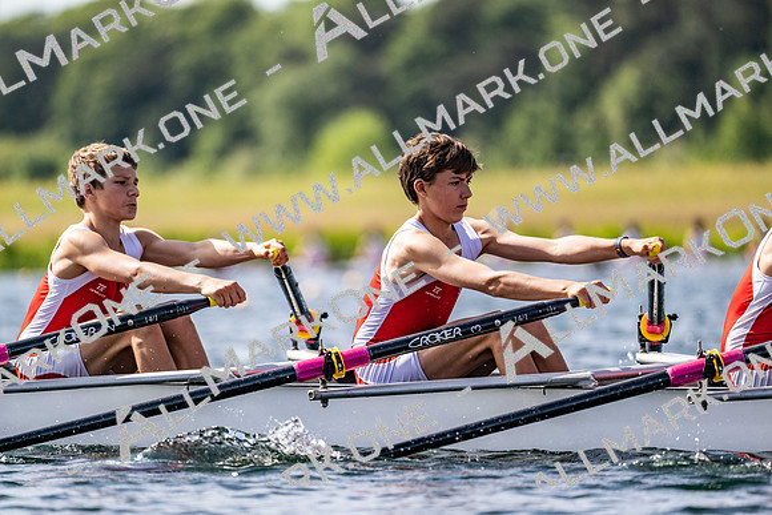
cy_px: 258
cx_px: 386
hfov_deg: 5.2
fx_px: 8579
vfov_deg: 3.4
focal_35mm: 400
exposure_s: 1/2500
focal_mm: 400
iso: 280
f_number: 4.5
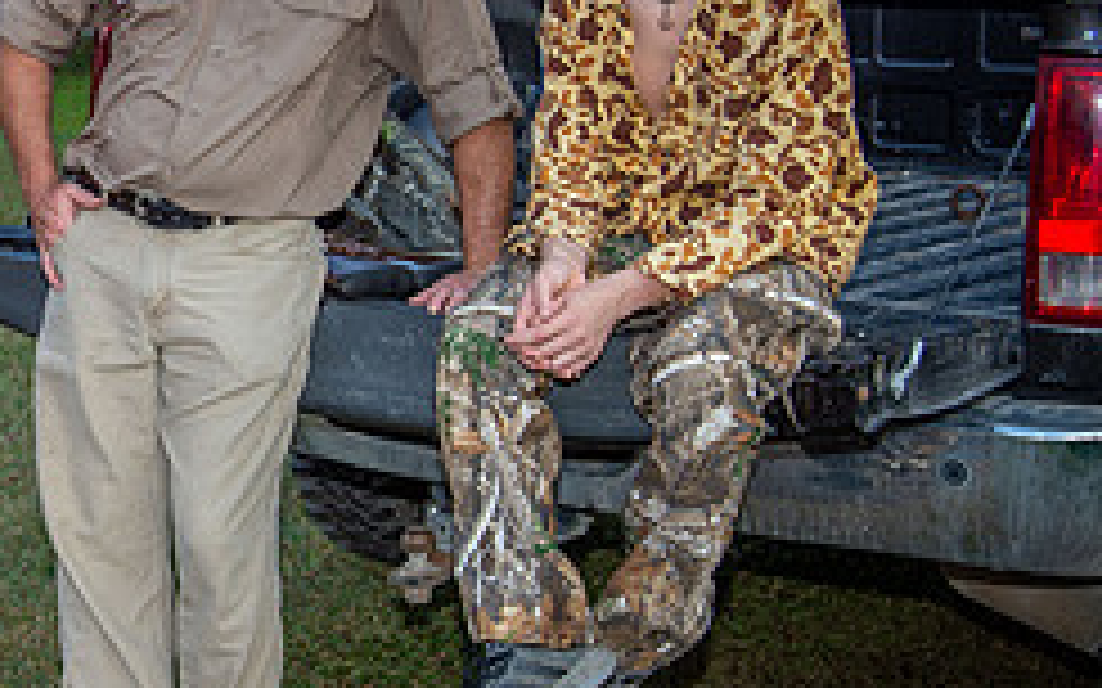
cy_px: 288
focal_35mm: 82
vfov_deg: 15.9
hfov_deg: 24.5
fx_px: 2462
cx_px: 103
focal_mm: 34
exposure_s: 1/160
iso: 250
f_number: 6.3
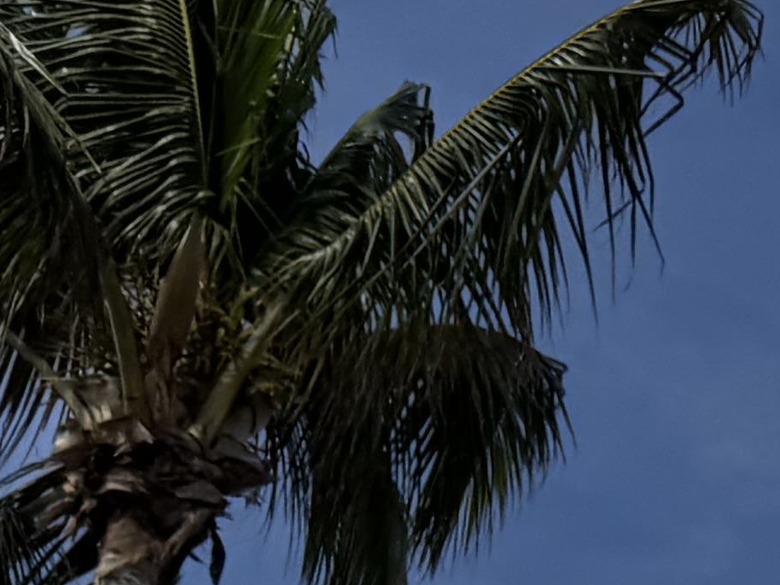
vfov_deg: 8.6
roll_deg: +0.2
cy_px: 1582
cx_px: 1803
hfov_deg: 11.2
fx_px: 3379
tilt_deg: +23.1
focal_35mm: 150
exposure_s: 1/7937
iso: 80
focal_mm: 6.76
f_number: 1.78
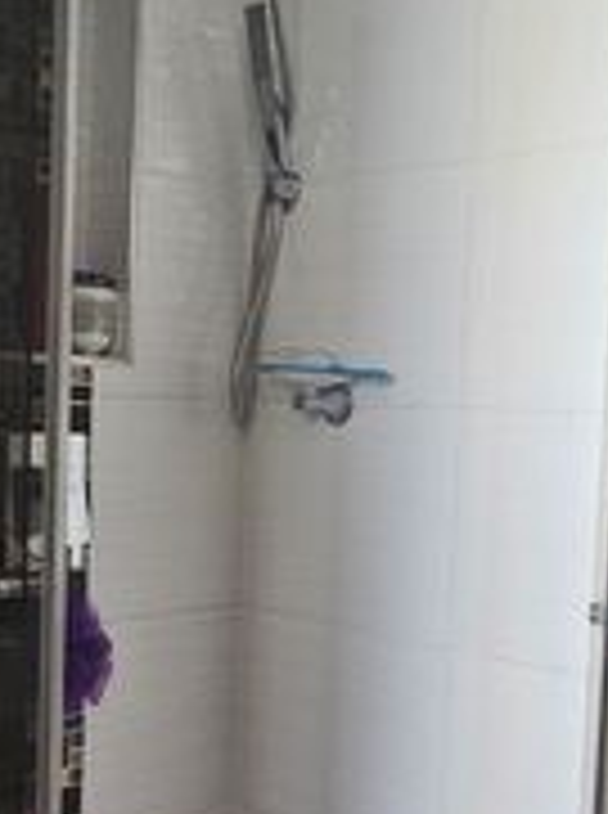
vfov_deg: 39.5
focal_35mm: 48
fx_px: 1128
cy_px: 506
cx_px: 216
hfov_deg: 30.0
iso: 640
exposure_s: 1/30
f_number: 2.2
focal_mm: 2.2
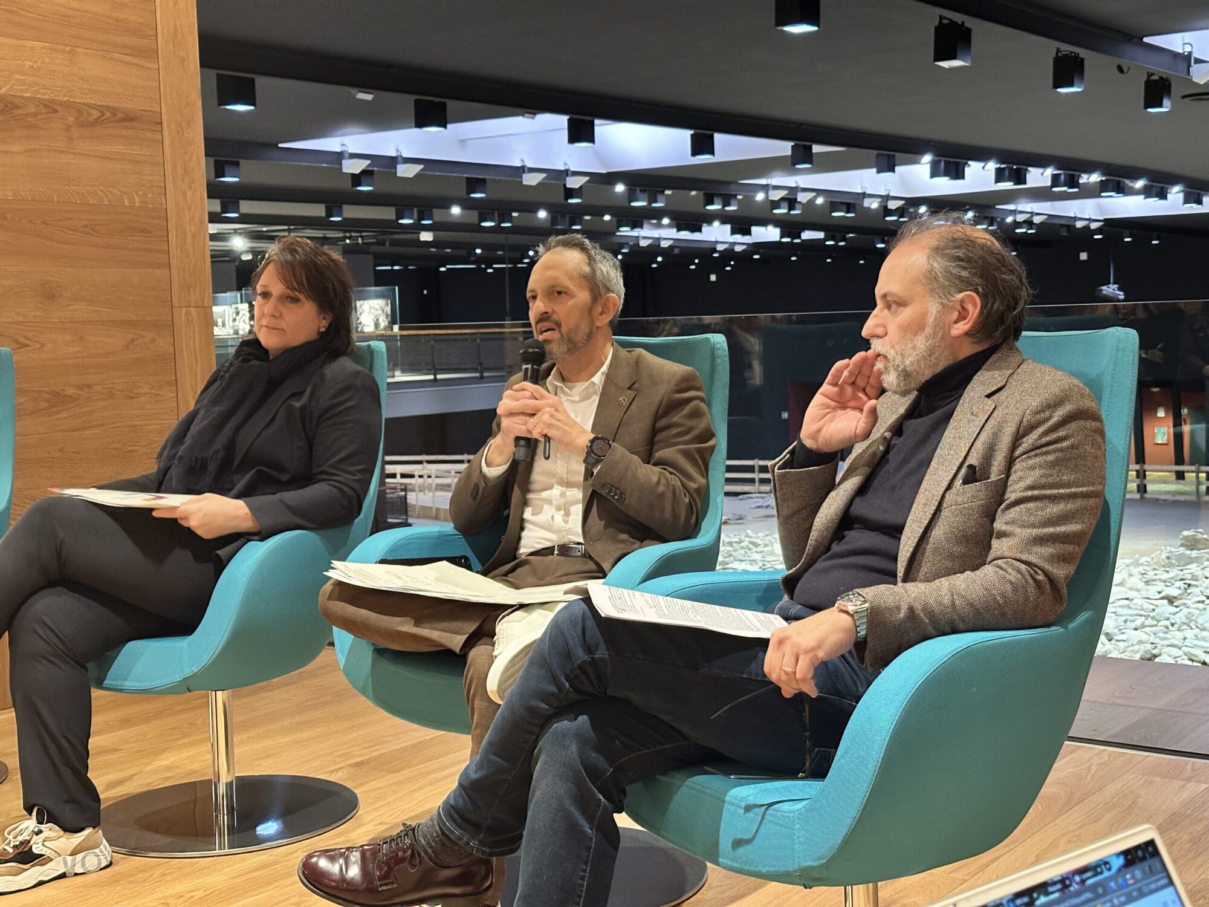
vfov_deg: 30.3
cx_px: 604
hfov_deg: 39.7
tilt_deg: -5.0
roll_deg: +2.3
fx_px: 1676
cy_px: 454
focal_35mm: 48
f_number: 1.78
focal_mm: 6.86
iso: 400
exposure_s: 1/25
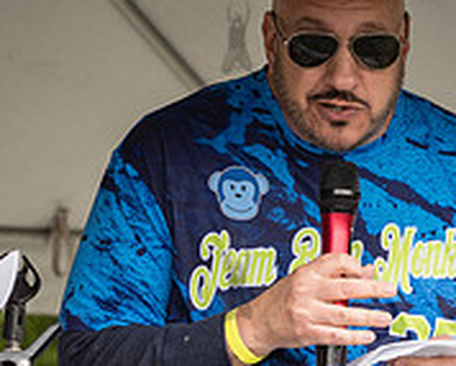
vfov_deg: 6.7
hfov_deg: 8.4
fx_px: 3109
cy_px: 295
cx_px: 343
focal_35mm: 230
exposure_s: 1/400
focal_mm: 60
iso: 400
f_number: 4
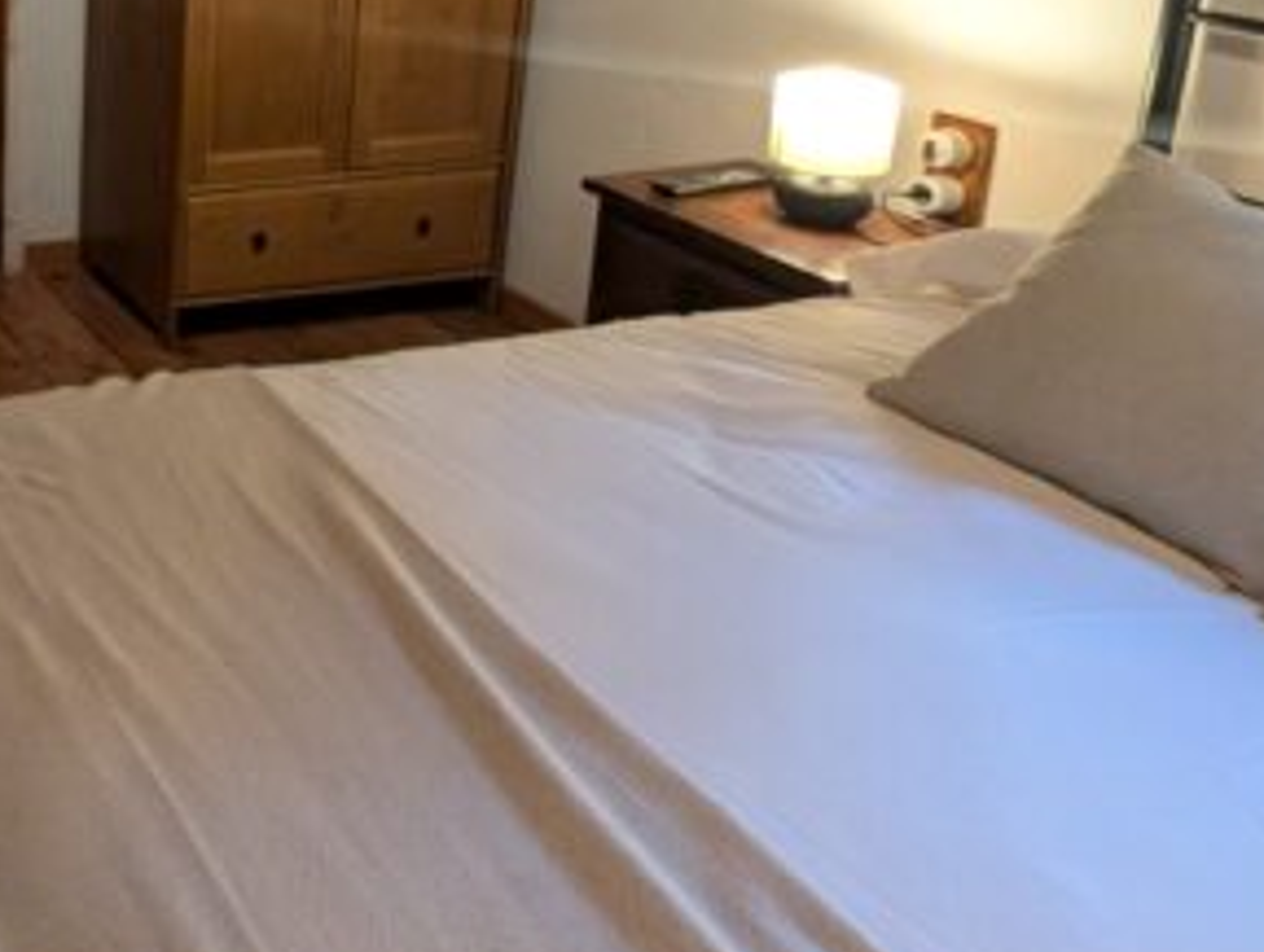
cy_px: 18
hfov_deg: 36.9
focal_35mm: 36
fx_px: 1317
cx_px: -309
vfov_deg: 36.1
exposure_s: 1/25
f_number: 2.2
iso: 245
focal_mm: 1.95
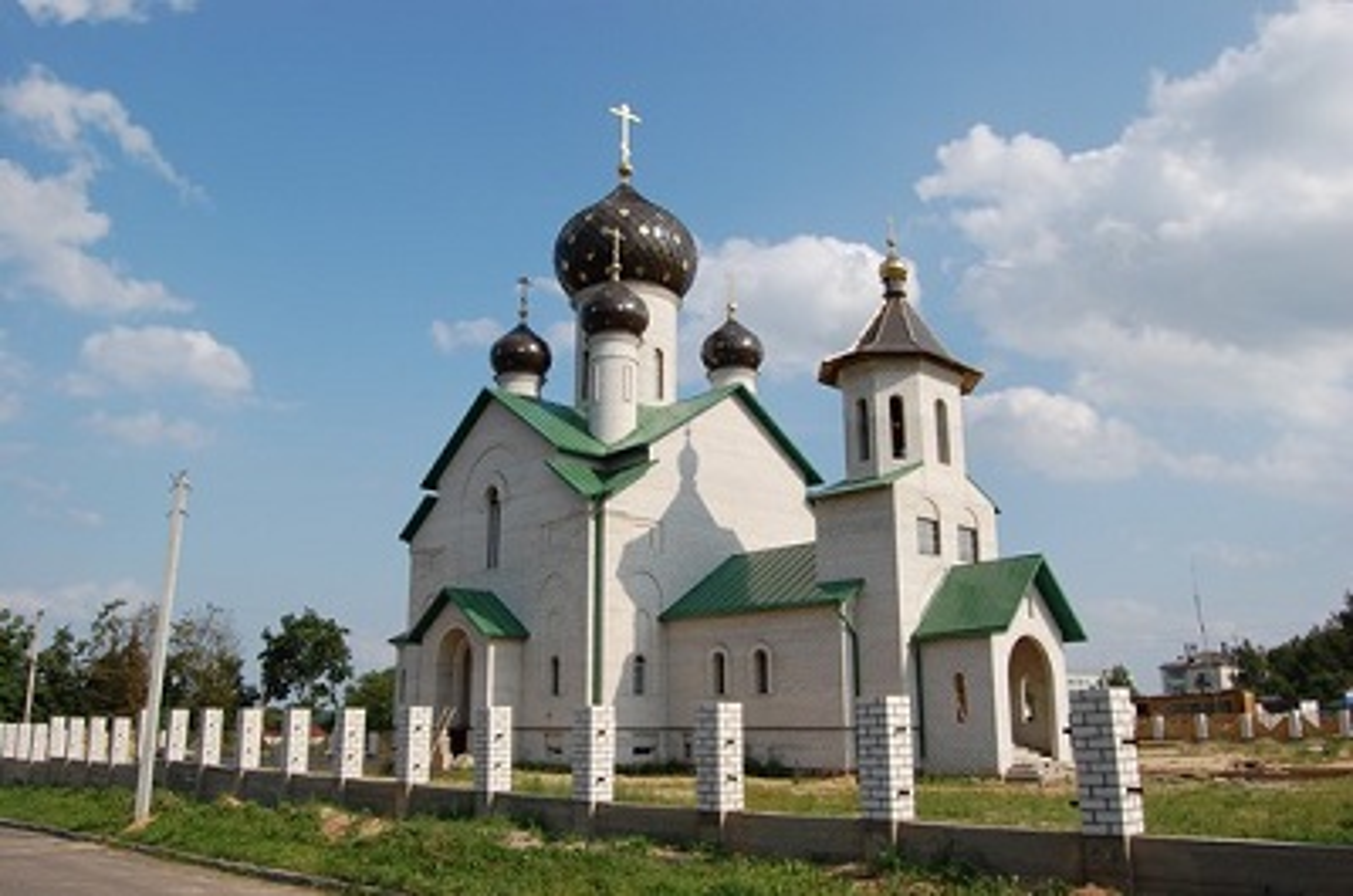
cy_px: 448
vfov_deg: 47.7
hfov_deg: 67.5
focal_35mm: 27
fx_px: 1013
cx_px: 676
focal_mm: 18
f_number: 10
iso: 200
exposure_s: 1/400
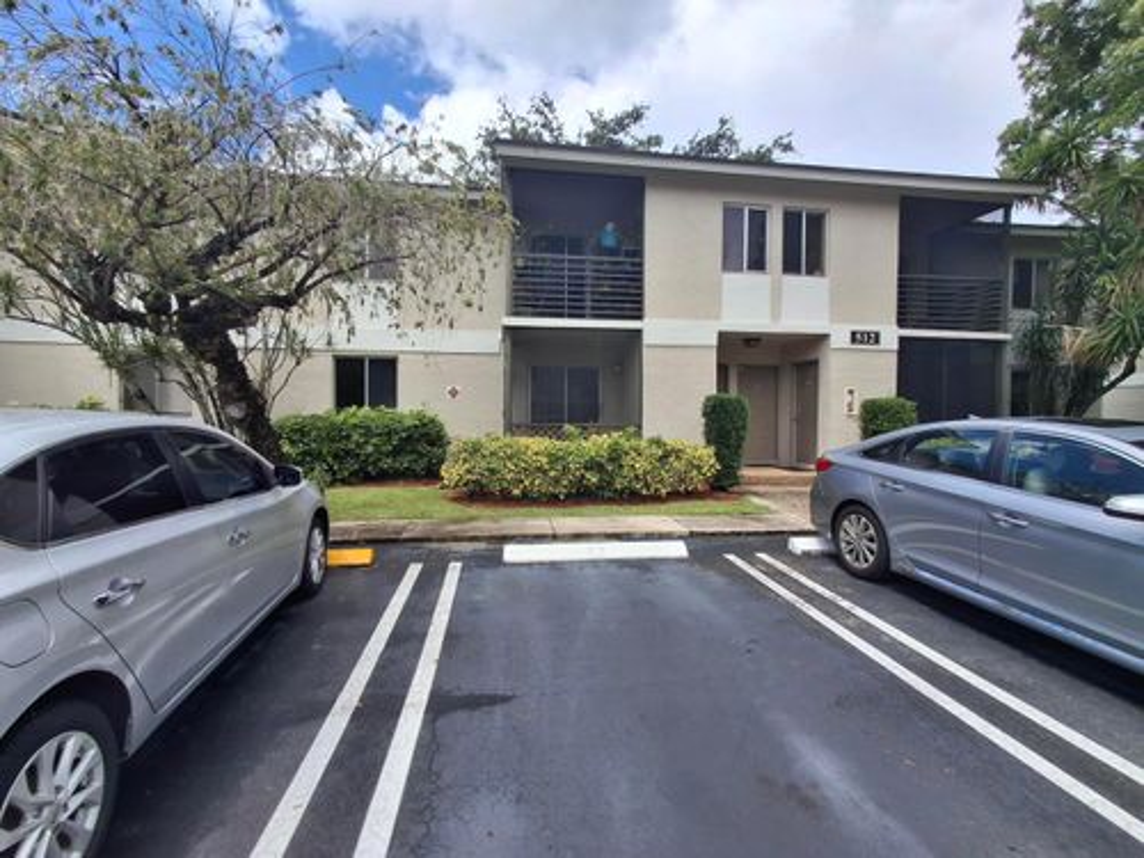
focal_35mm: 16
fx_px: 529
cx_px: 572
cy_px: 429
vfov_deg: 78.1
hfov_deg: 94.5
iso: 40
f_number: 2.2
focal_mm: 1.64
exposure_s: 1/1678
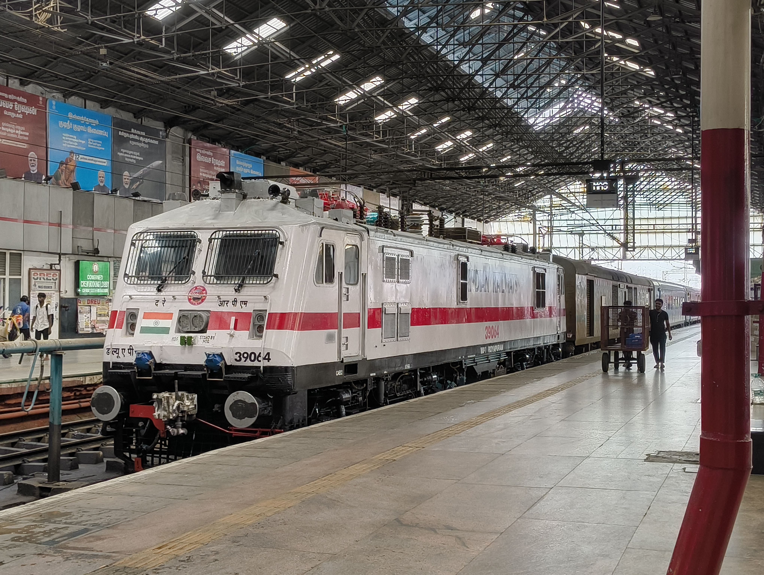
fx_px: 1105
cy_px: 288
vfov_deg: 29.2
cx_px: 382
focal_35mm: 50
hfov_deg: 38.1
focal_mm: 5.56
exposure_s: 1/100
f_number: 1.87
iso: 608
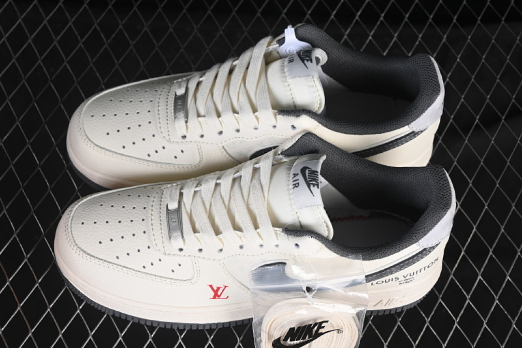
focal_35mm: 75
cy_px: 174
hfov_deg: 27.0
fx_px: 1087
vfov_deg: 18.2
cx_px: 261
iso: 160
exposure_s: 1/80
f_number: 7.1
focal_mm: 50
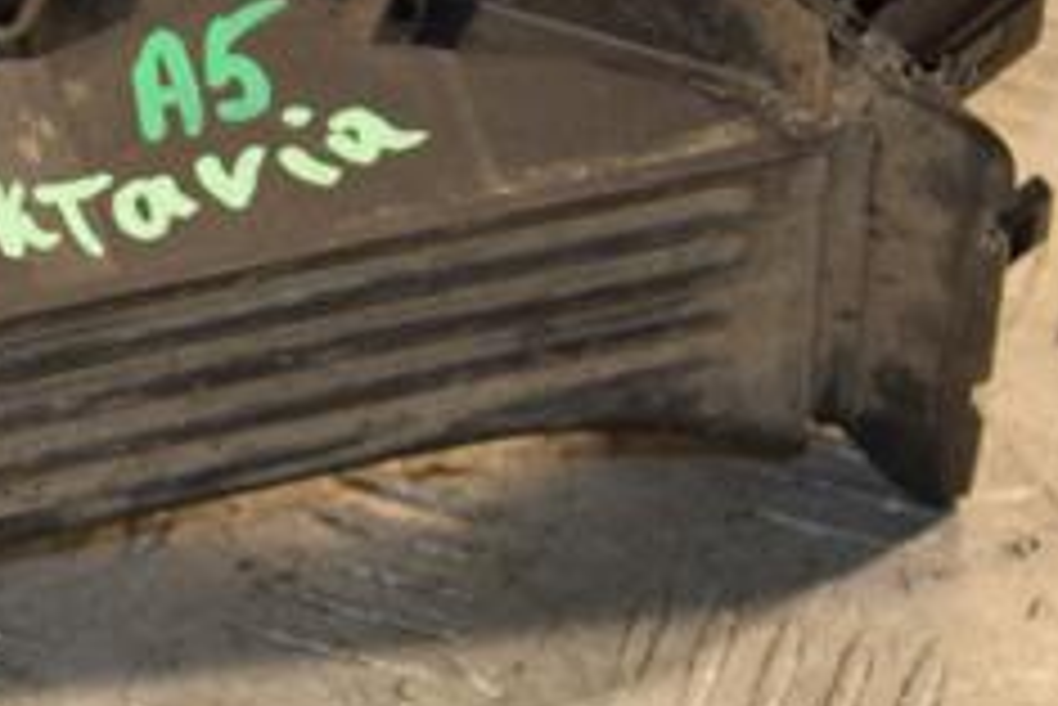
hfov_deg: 8.1
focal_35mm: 253
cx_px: -194
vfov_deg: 5.4
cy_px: 265
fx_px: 7440
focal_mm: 66
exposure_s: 1/200
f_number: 5.6
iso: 800
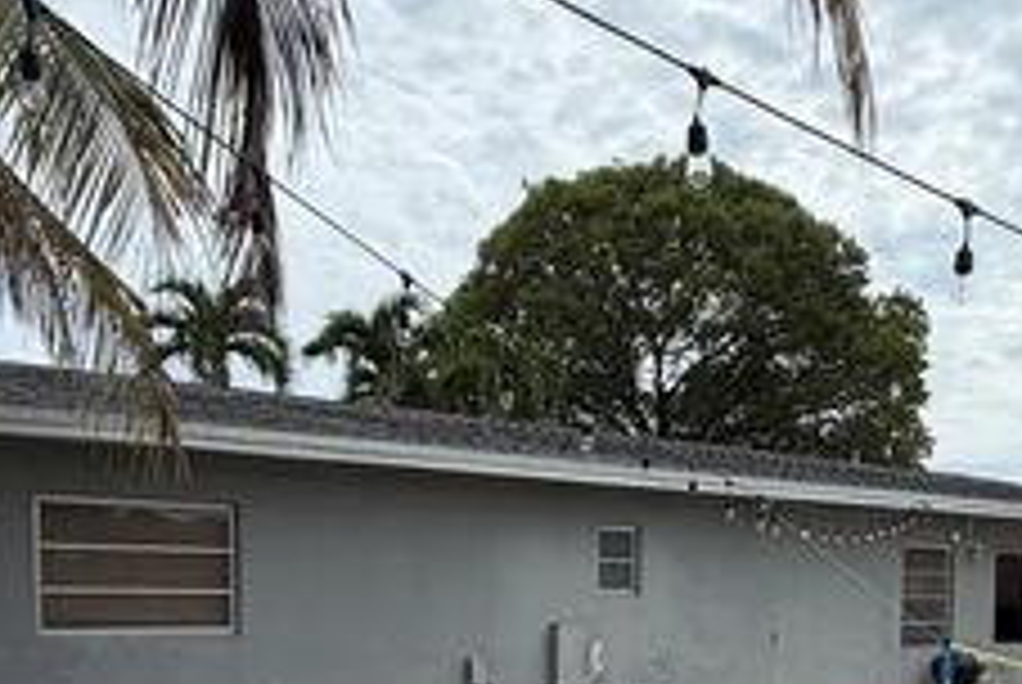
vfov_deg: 30.6
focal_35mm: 41
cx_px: 684
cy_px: 670
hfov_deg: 46.6
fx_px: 1165
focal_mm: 2.22
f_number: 2.2
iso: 20
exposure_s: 1/1368
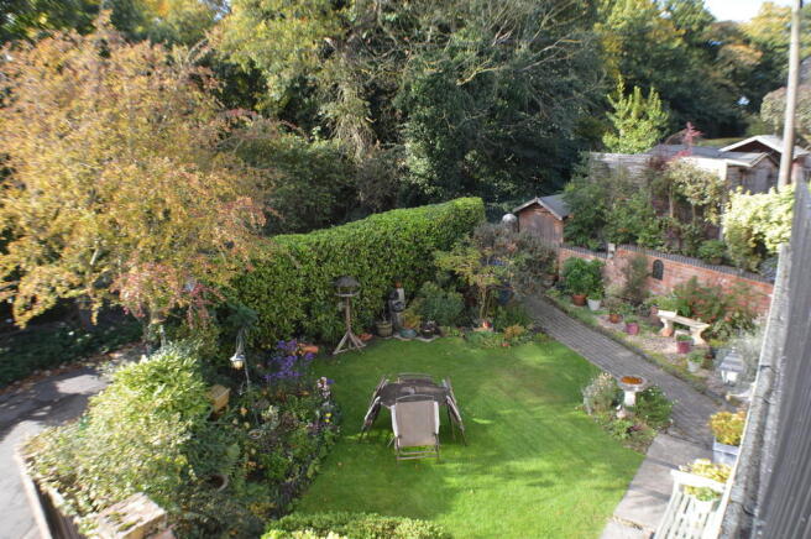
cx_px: 406
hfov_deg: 62.0
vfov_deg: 43.5
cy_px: 270
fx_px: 675
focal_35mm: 30
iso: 160
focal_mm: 20
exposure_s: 1/125
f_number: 5.6
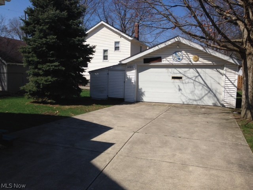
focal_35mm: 33
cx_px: 126
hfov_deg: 55.4
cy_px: 95
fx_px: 241
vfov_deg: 42.9
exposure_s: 1/2463
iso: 50
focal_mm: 4.12
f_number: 2.4
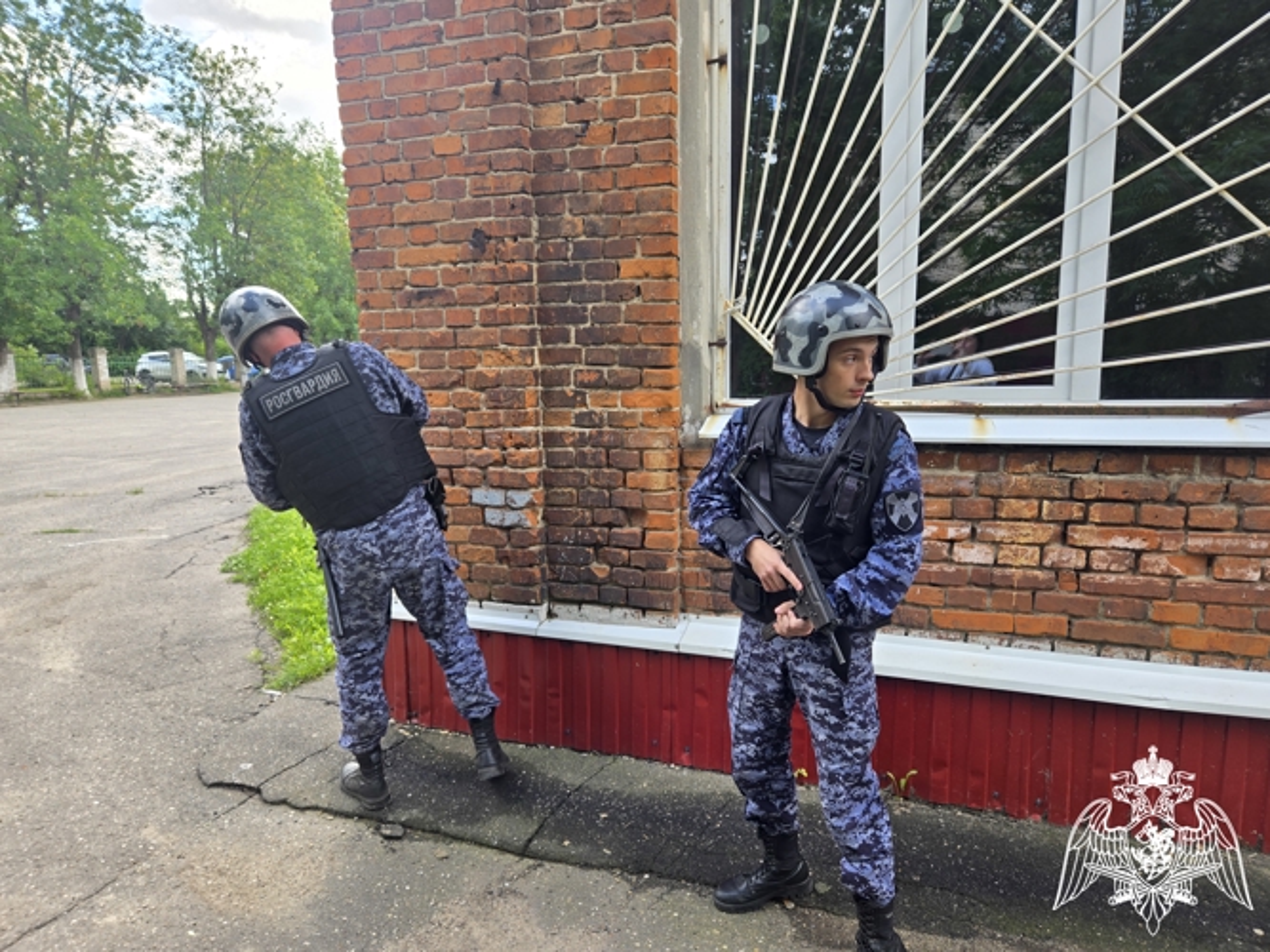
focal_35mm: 23
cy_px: 476
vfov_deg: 58.9
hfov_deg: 73.9
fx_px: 844
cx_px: 635
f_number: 1.8
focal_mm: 5.4
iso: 25
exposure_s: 1/226
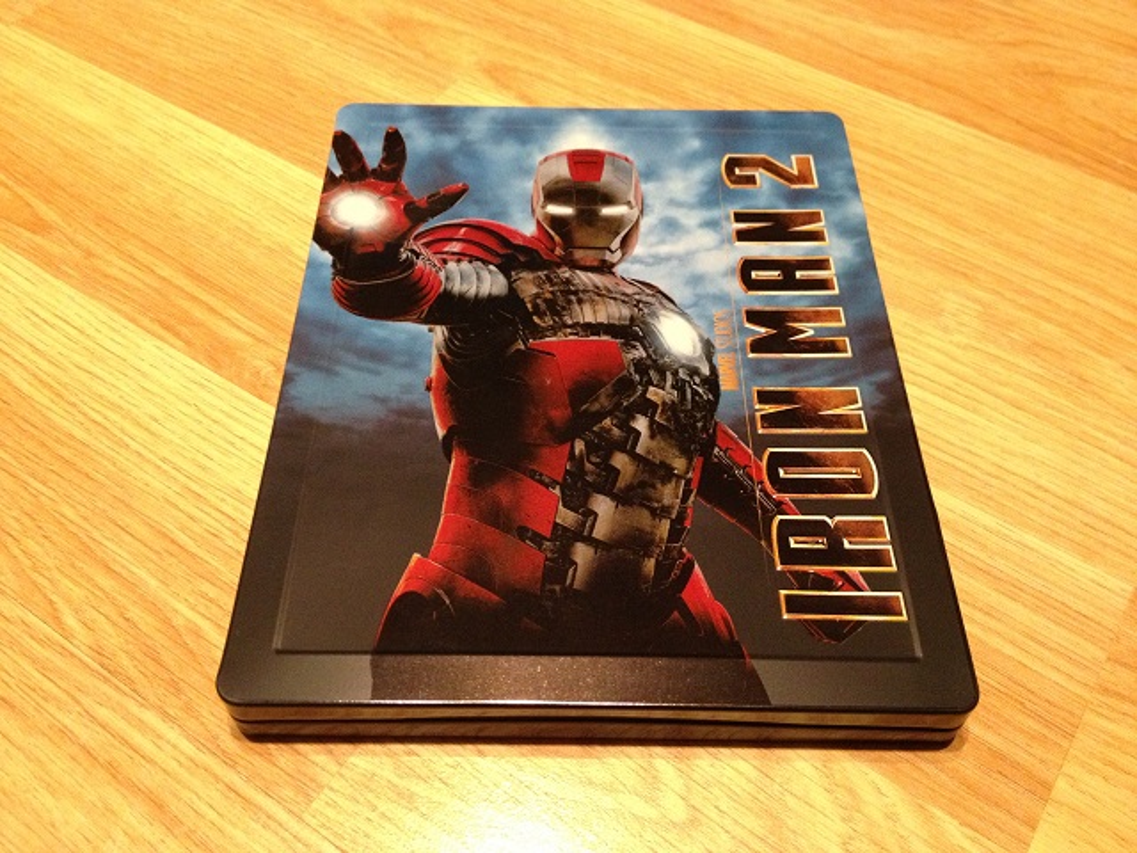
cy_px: 426
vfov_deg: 40.7
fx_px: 1150
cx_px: 568
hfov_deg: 52.6
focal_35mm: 35
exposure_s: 1/20
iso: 400
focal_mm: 4.28
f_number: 2.4
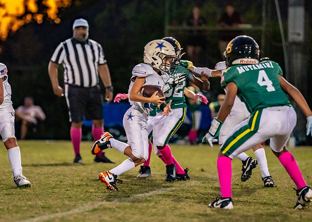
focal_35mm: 281
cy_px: 110
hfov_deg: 7.2
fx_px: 2492
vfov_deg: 5.1
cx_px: 106
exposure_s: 1/1000
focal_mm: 200
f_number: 2.8
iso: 4000
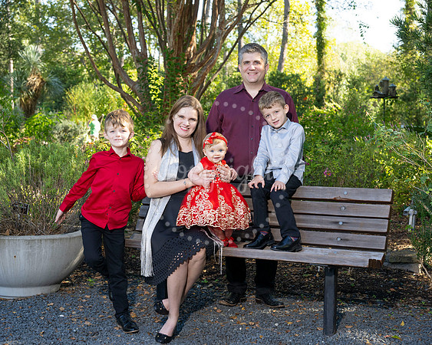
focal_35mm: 60
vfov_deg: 25.2
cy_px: 176
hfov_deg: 31.3
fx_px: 772
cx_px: 207
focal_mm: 52
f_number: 5.6
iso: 320
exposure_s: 1/200
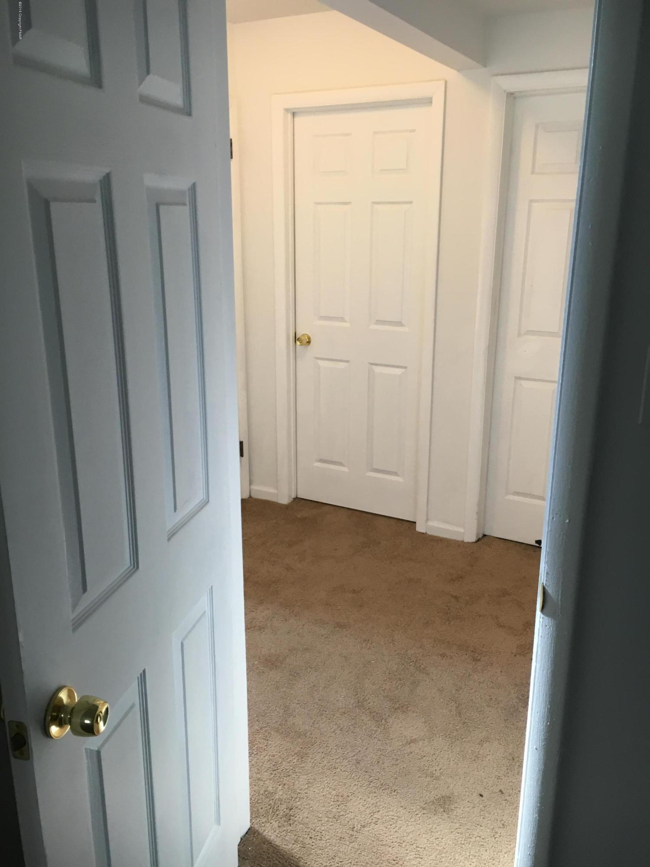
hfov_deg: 48.2
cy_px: 434
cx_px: 325
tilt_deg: -14.3
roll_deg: -0.4
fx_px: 726
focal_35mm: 29
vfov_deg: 61.7
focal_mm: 4.15
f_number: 2.2
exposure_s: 1/30
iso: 64
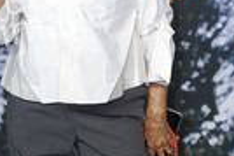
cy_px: 105
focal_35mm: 149
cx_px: 68
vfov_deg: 9.2
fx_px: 967
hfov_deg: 13.8
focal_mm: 50
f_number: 4
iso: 800
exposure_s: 1/250
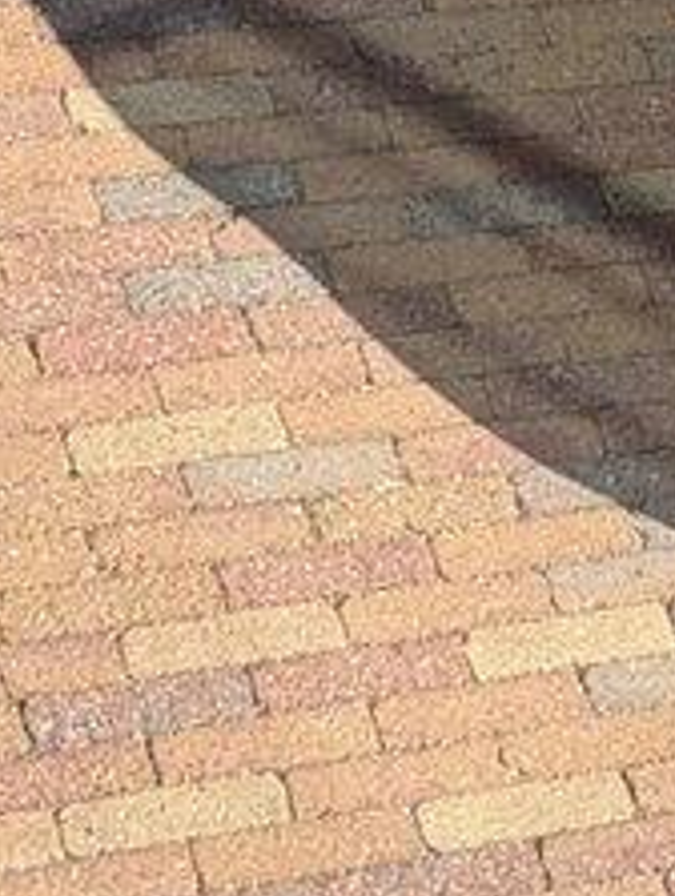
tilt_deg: -35.6
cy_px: -936
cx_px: 1177
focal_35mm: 220
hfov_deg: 6.6
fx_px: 5704
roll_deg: -30.2
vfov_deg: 8.5
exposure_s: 1/2976
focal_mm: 6.76
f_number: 1.78
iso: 64
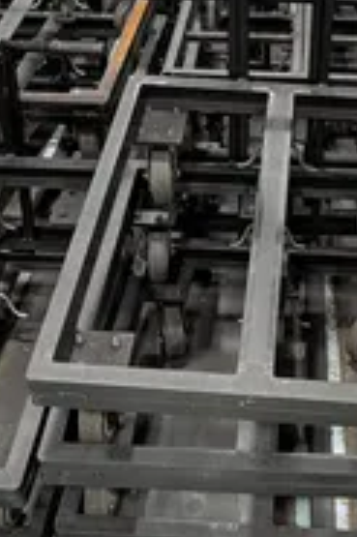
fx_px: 805
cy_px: 122
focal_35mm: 54
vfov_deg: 35.9
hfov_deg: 24.7
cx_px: 274
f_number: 1.68
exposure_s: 1/105
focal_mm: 6.9
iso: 1289
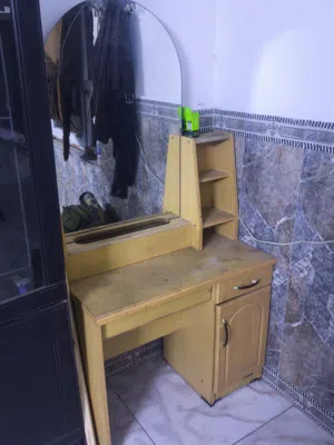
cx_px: 167
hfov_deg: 45.4
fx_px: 399
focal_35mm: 31
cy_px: 222
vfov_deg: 58.4
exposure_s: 1/33.3
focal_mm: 6.57
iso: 640
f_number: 1.6
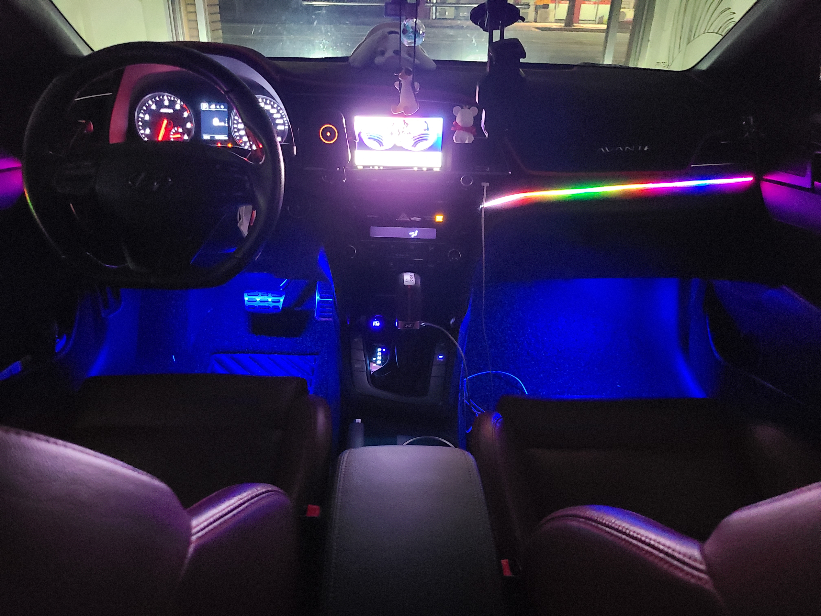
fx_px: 617
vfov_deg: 53.1
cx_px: 410
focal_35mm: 26
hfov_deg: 67.3
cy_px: 308
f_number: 1.8
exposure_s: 1/10
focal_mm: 5.4
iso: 2000
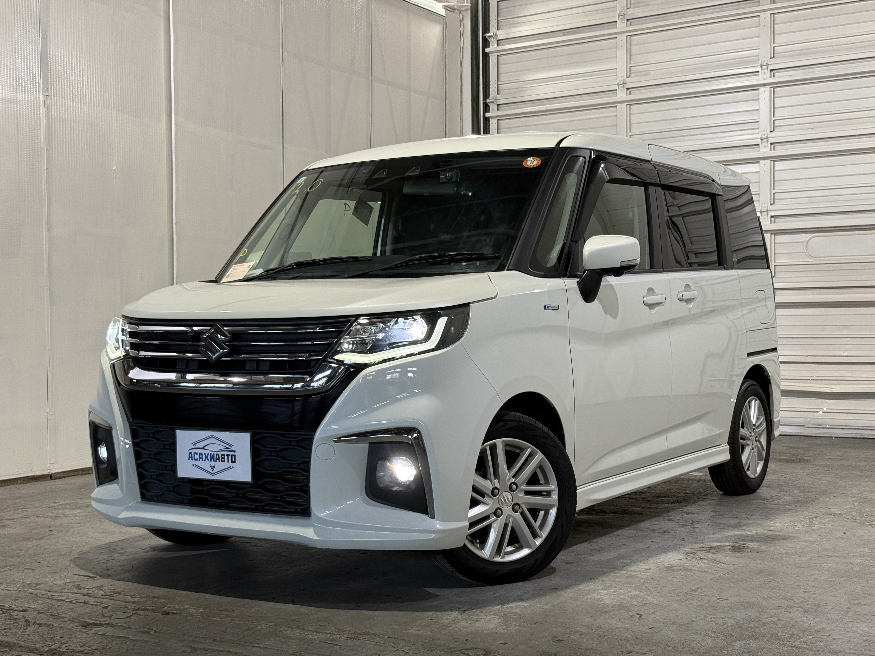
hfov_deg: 39.7
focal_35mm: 48
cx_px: 438
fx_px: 1213
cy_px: 328
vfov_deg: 30.3
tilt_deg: -0.1
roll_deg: +0.3
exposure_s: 1/60
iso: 80
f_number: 1.78
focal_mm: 6.76
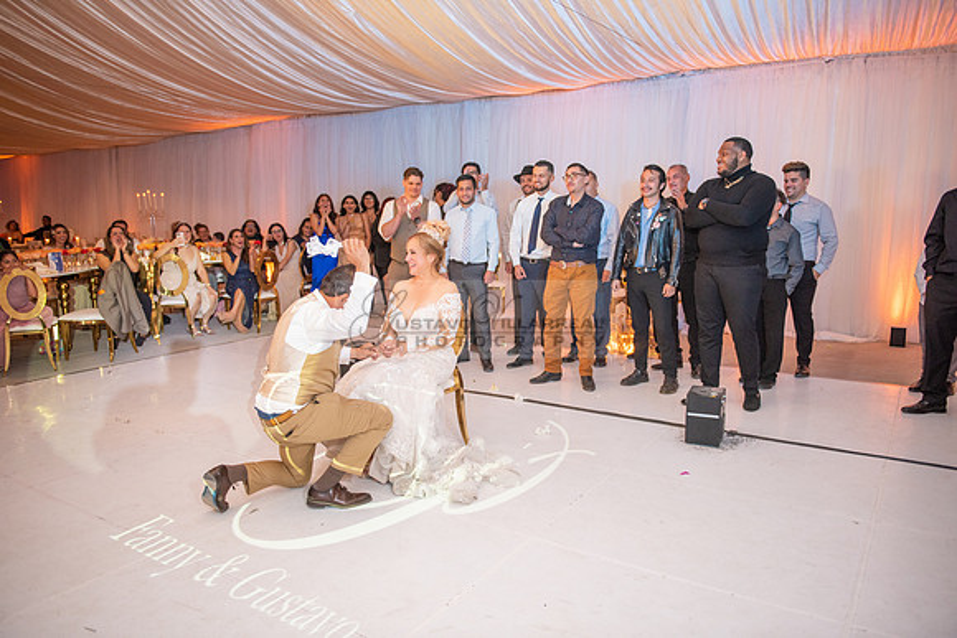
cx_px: 478
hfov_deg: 67.4
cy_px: 319
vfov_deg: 48.0
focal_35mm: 27
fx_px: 718
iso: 1000
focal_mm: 27
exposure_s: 1/160
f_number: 2.8
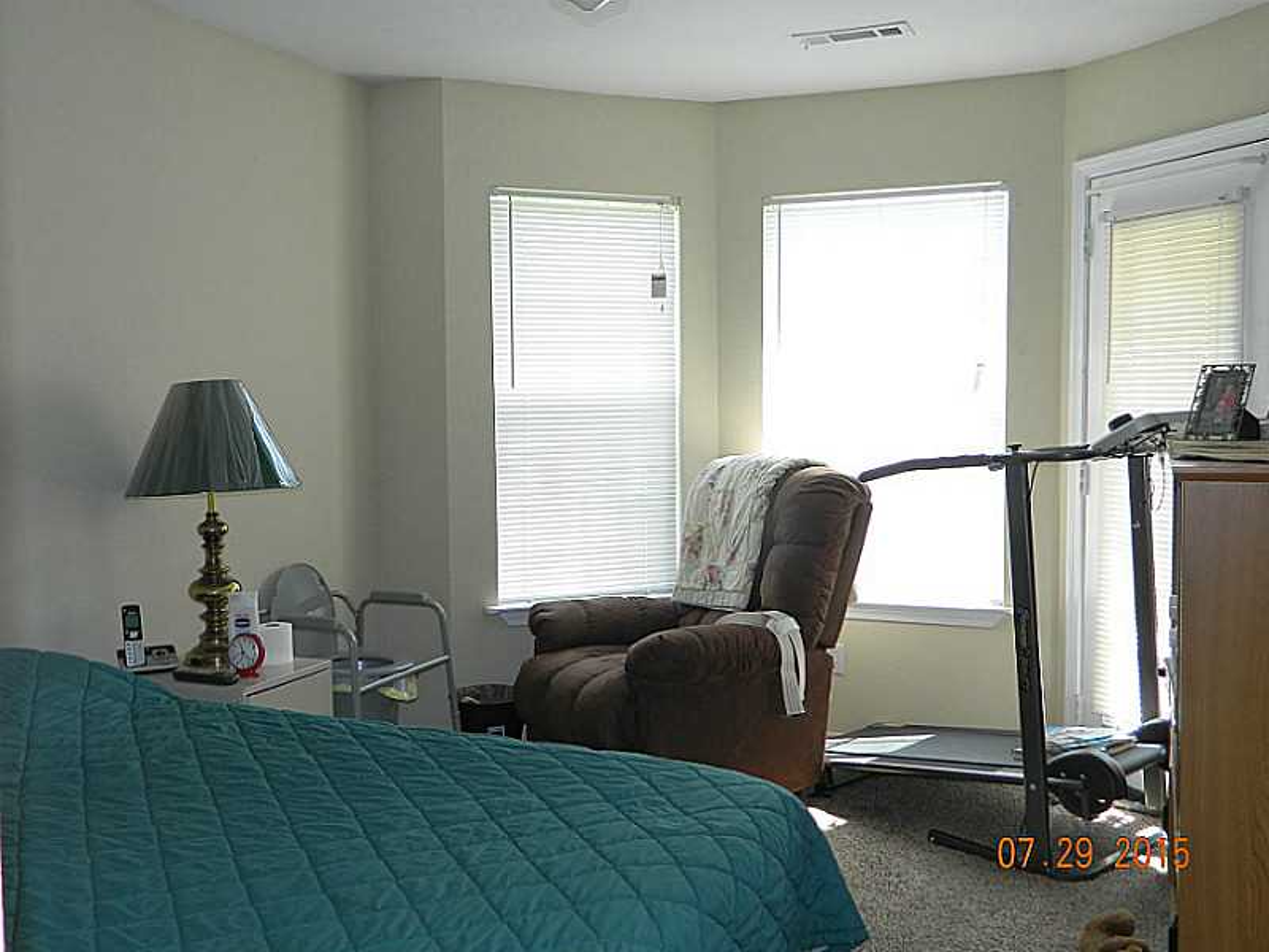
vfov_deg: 40.7
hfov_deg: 52.6
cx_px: 634
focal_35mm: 35
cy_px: 476
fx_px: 1283
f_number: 3.3
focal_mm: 6.2
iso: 80
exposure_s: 1/30
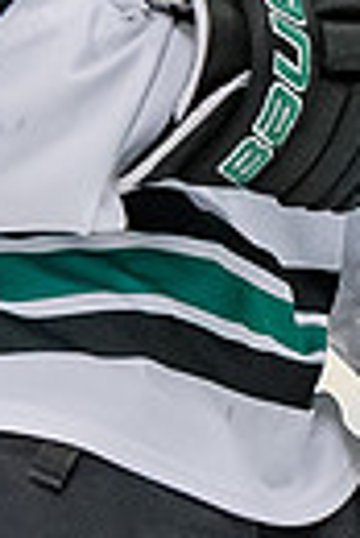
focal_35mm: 844
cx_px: 131
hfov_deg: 1.6
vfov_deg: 2.4
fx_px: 12625
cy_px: -174
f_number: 3.5
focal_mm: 102
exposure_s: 1/800
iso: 2500
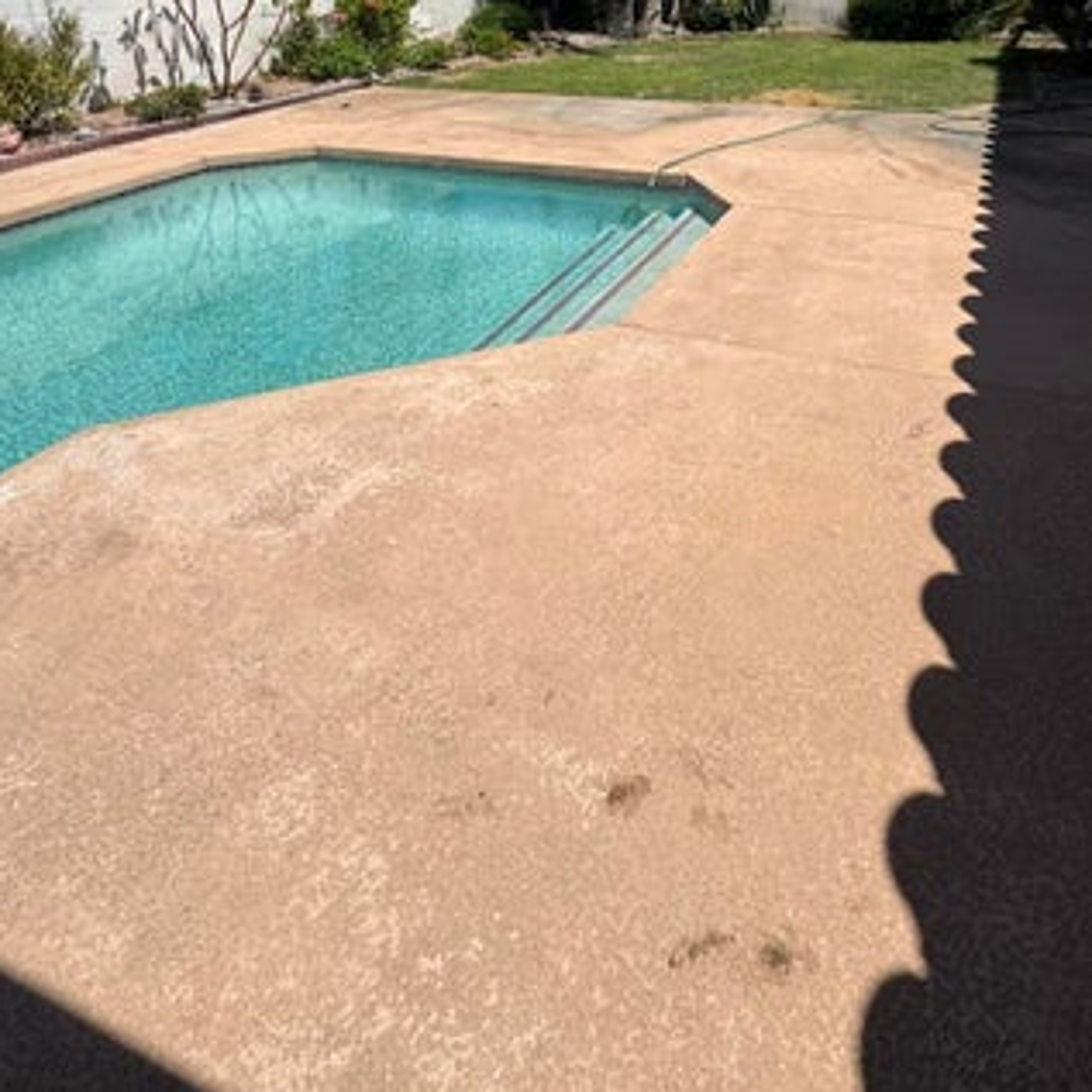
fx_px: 892
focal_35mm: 25
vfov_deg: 51.5
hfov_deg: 62.2
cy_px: 21
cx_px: 675
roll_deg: +1.5
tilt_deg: -5.8
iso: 50
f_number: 2.2
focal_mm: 2.22
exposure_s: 1/3906
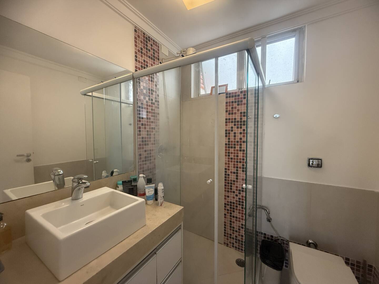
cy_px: 142
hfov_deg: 102.1
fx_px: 153
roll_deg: -0.1
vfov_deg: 85.7
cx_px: 190
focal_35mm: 14
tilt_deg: -1.7
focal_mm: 2.22
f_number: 2.2
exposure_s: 1/120
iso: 500
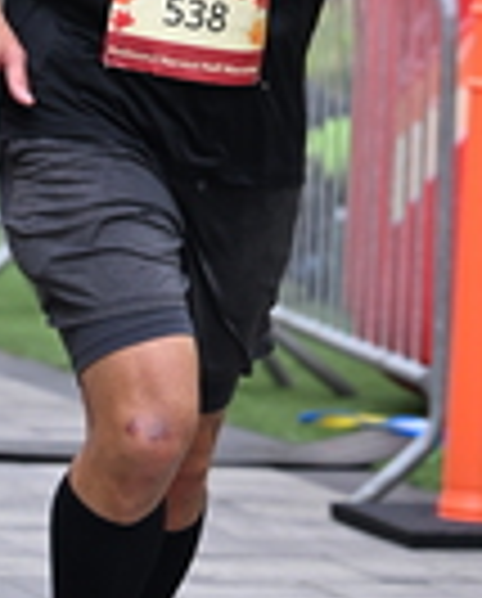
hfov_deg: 5.7
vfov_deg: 6.9
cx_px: 268
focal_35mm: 271
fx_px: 4816
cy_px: -472
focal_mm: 70
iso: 1000
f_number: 2.8
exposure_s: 1/1600
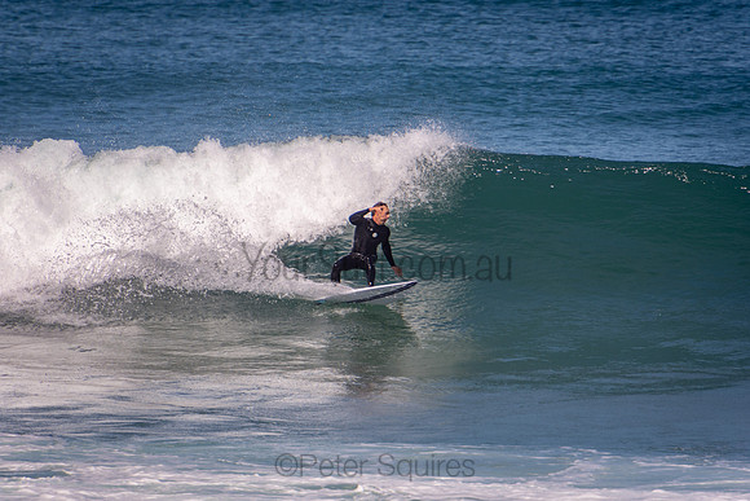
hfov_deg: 3.4
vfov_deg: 2.3
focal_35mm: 600
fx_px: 12502
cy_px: 250
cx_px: 375
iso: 160
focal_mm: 400
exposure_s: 1/1250
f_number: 5.6
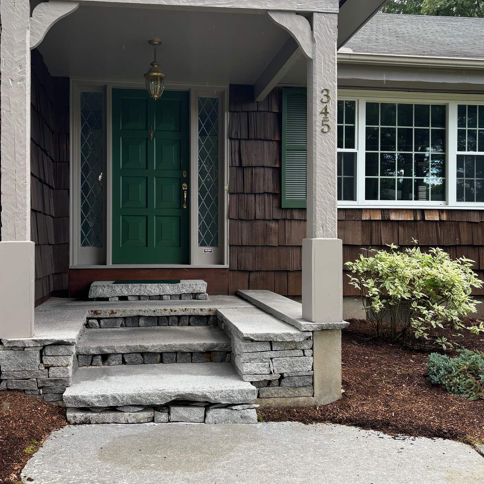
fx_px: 569
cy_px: 233
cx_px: 219
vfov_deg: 46.0
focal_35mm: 36
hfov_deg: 46.0
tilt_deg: +0.7
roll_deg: -0.3
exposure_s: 1/121
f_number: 1.6
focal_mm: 5.96
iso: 50
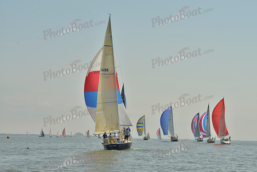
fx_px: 678
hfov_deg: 21.5
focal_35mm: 95
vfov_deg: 14.4
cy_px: 86
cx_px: 128
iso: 280
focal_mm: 95
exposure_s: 1/800
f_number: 14
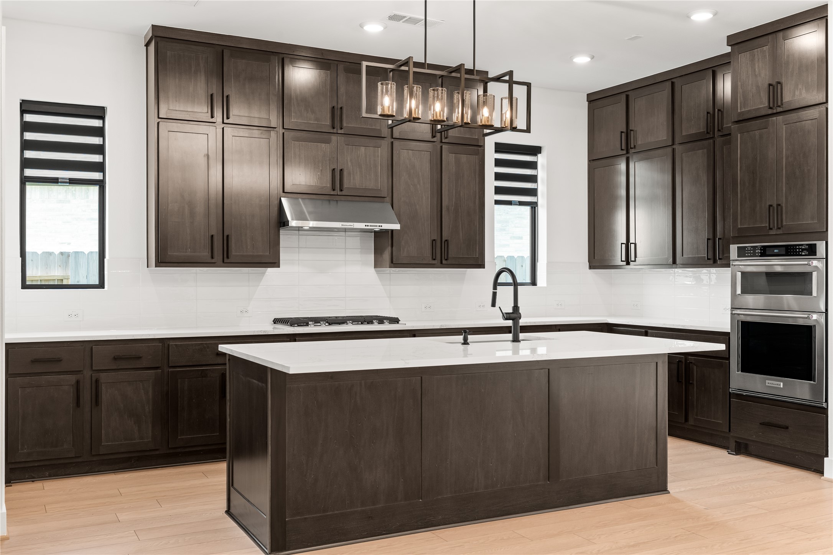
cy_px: 278
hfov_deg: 54.4
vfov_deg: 37.9
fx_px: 810
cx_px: 416
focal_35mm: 35
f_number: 9
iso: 200
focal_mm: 35
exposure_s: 1/1.25
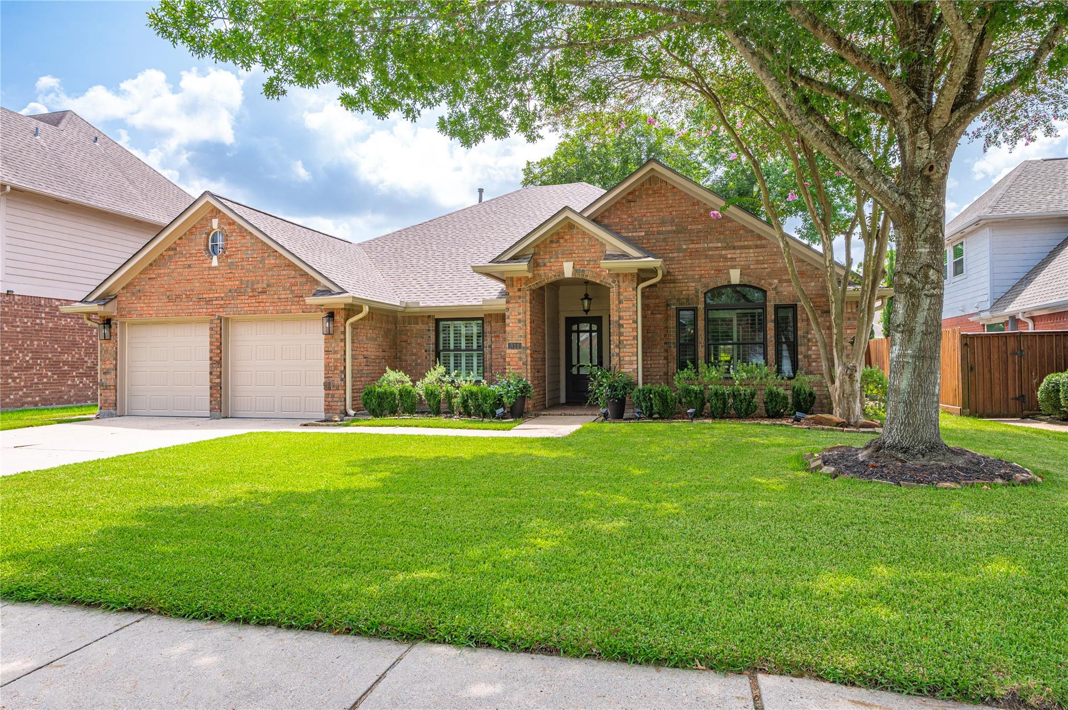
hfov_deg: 78.6
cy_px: 355
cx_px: 534
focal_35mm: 22
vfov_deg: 57.1
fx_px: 652
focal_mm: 22
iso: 125
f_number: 13
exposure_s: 1/80
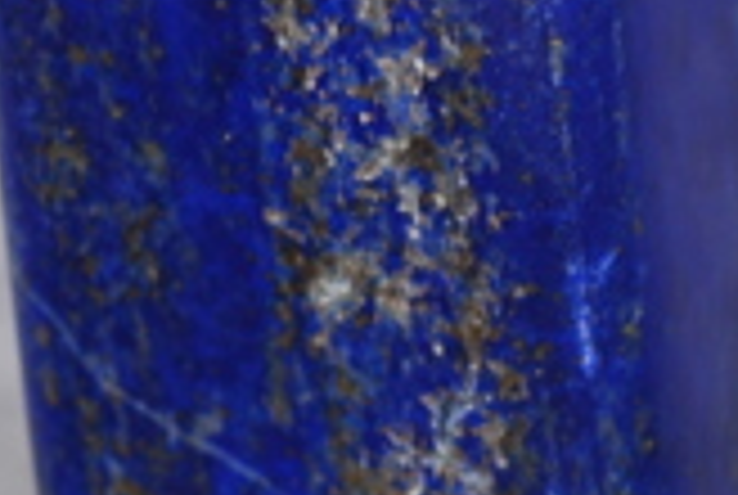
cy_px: -752
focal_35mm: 1077
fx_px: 22127
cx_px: 238
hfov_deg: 1.9
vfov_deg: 1.3
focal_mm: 105
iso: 200
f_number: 10
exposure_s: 1/60
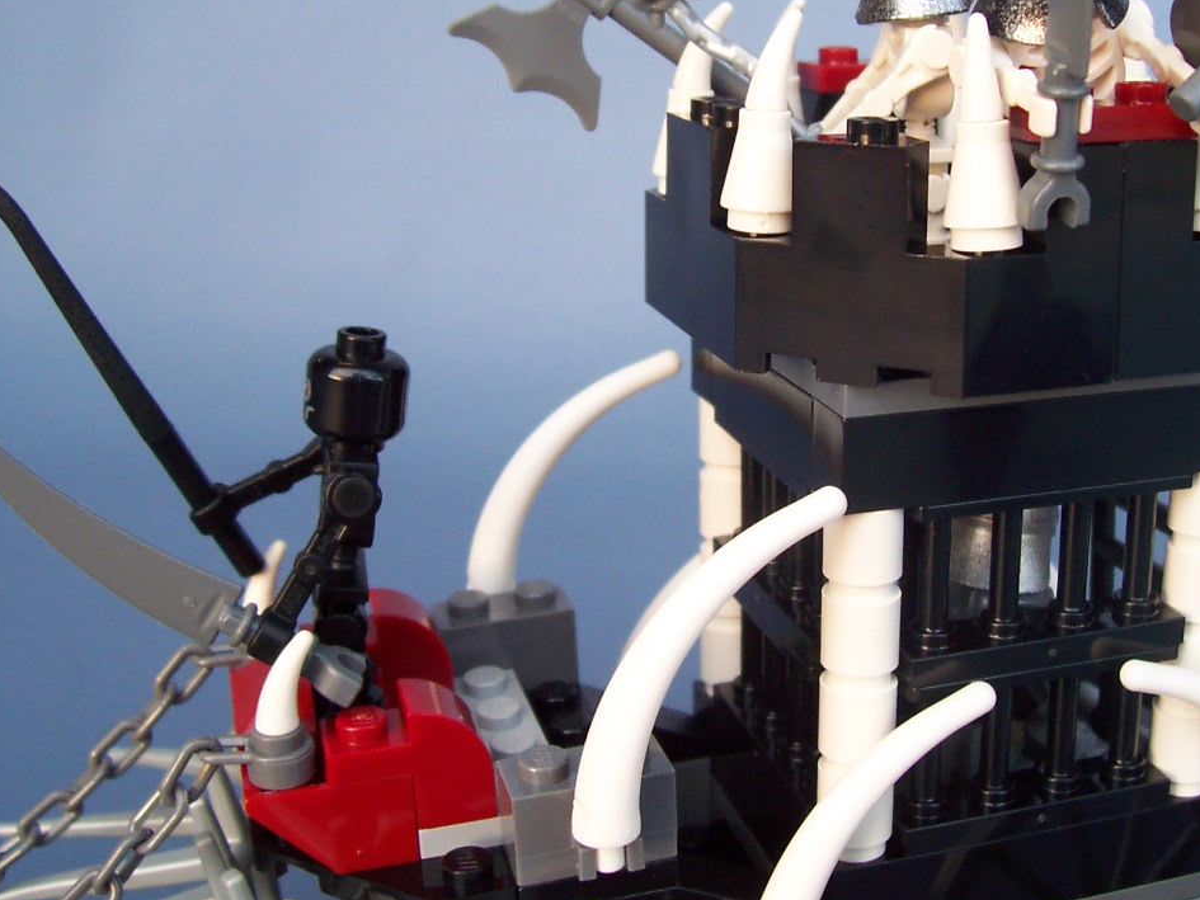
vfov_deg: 30.8
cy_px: 345
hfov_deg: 40.3
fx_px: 1630
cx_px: 716
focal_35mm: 47
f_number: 2.8
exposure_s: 1/30
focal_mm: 5.6
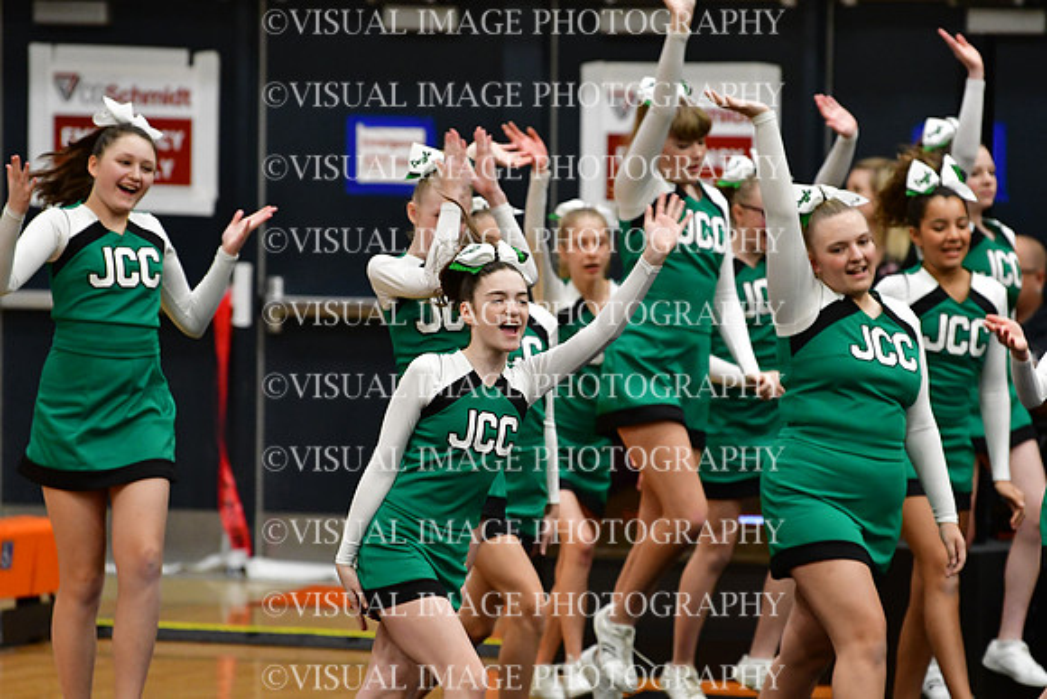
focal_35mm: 300
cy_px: 350
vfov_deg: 4.6
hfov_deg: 6.9
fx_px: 8727
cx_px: 524
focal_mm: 200
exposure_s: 1/500
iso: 4000
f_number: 3.5
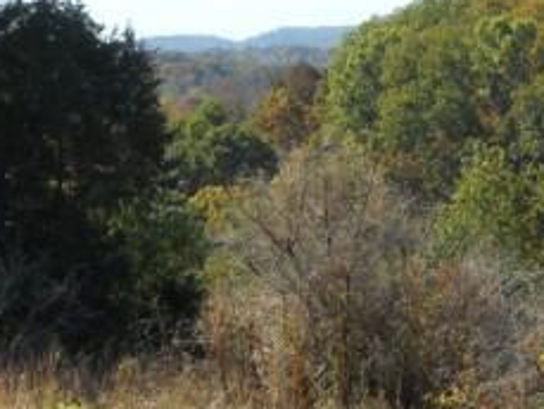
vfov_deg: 9.8
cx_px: 423
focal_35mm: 151
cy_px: 200
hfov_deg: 13.0
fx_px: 2374
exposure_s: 1/400
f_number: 3.7
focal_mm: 9.6
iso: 80
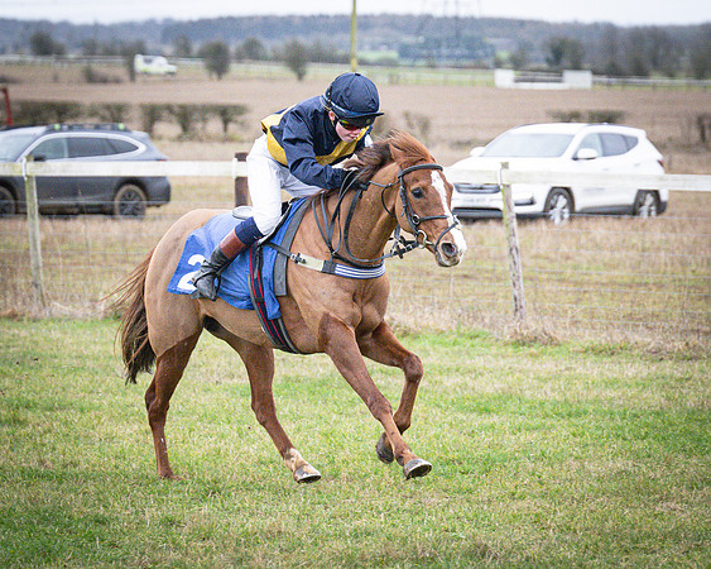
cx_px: 341
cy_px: 279
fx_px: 4652
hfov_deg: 8.7
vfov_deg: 7.0
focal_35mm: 221
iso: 1600
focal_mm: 83
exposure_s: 1/1000
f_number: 2.8
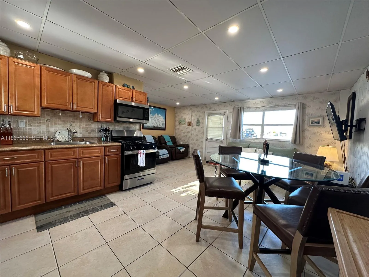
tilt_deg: -3.0
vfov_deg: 85.7
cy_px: 138
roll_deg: -2.5
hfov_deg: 102.1
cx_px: 184
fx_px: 149
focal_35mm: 14
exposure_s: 1/120
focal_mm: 2.22
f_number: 2.2
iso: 160
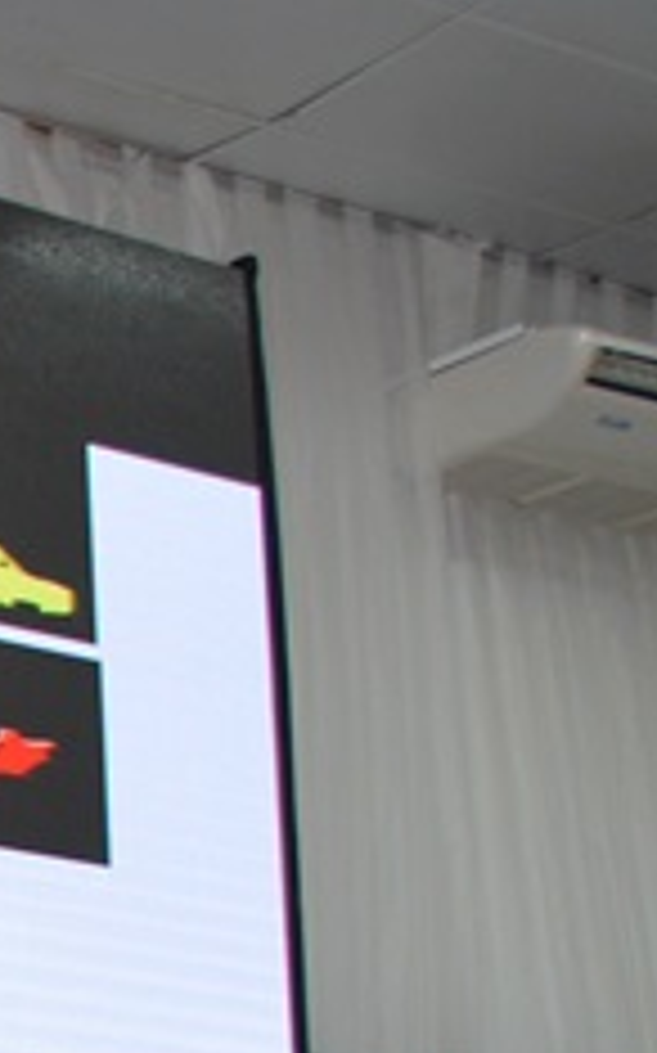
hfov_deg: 9.9
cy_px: 1022
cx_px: -1174
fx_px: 3040
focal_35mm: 106
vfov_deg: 19.2
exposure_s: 1/60
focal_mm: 18
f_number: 3.5
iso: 400
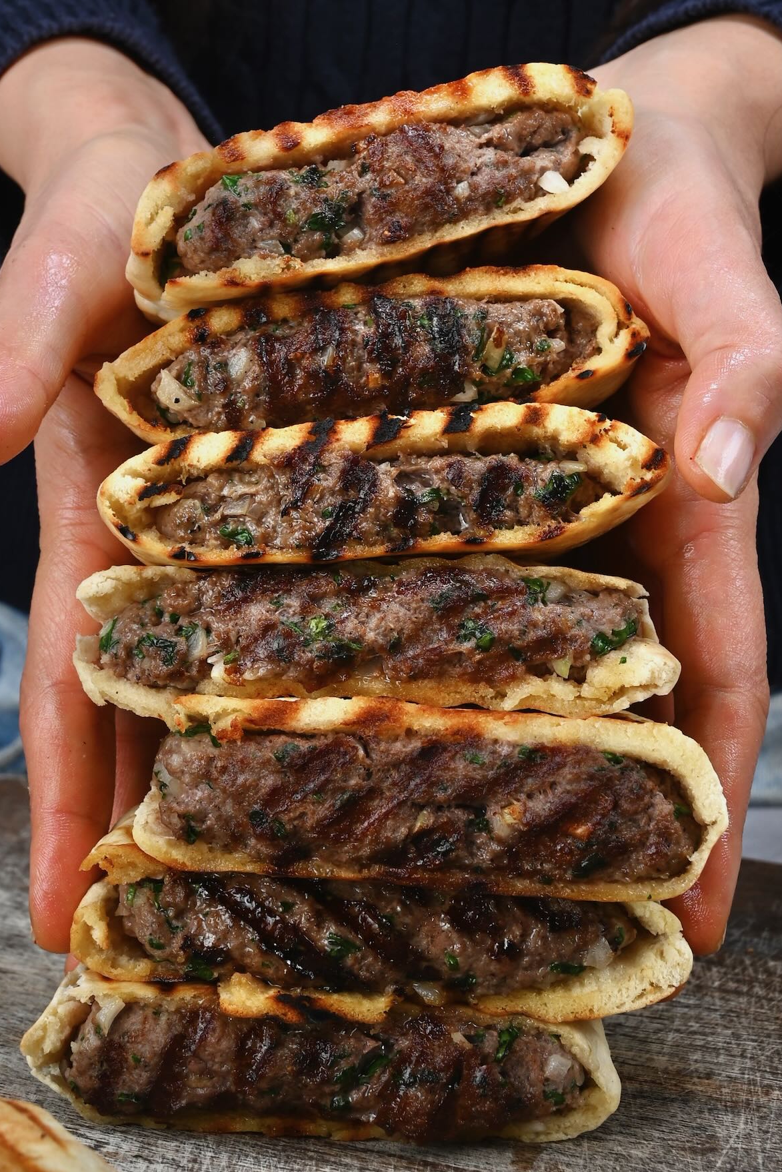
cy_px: 589
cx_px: 385
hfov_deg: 30.5
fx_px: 1433
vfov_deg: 44.5
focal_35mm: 44
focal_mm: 43
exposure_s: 1/30
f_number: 9
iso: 200
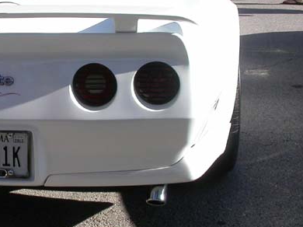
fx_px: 682
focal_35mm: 78
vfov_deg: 18.9
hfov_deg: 23.9
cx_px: -3
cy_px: 105
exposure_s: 1/223
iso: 100
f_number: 6.7
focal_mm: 7.85
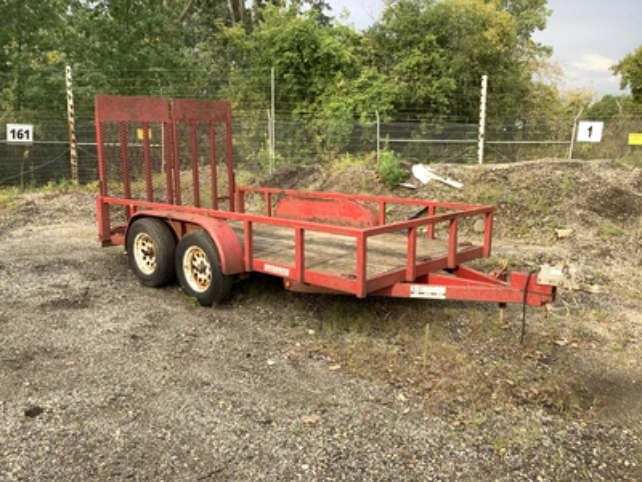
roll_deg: -1.4
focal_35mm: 31
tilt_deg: -10.8
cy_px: 241
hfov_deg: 58.4
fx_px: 575
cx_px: 321
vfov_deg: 45.4
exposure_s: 1/120
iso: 25
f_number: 2.4
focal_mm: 3.3
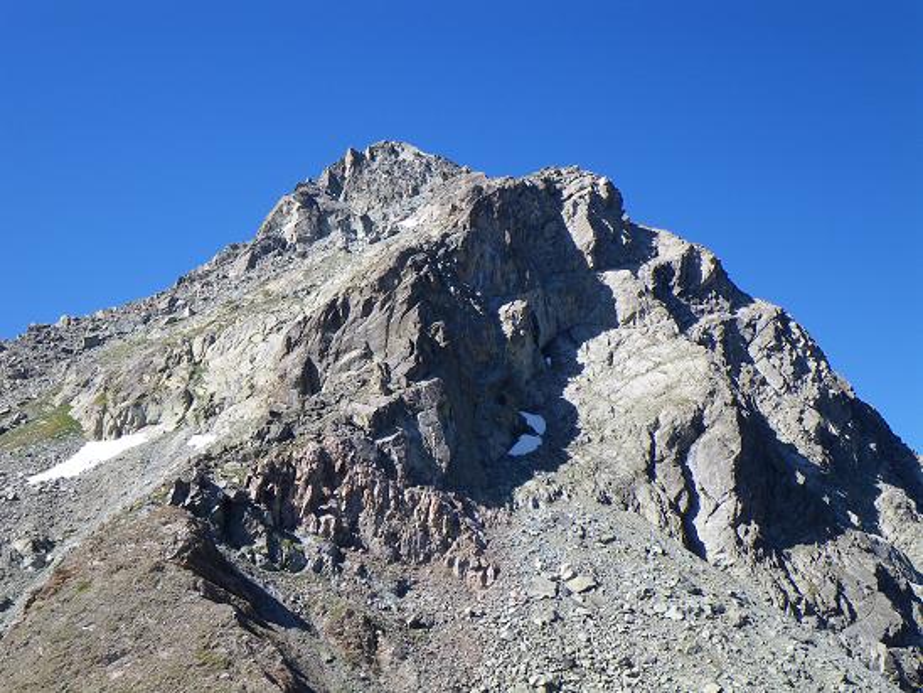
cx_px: 462
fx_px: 1120
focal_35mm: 42
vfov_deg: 34.3
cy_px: 346
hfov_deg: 44.8
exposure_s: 1/125
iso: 50
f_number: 5
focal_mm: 7.5
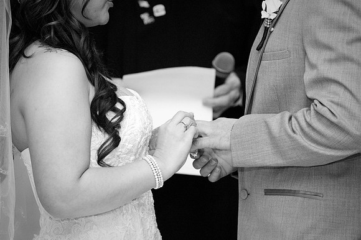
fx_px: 2004
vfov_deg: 6.9
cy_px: 120
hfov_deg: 10.3
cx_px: 180
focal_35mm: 200
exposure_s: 1/125
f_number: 5.6
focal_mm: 200
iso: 3200
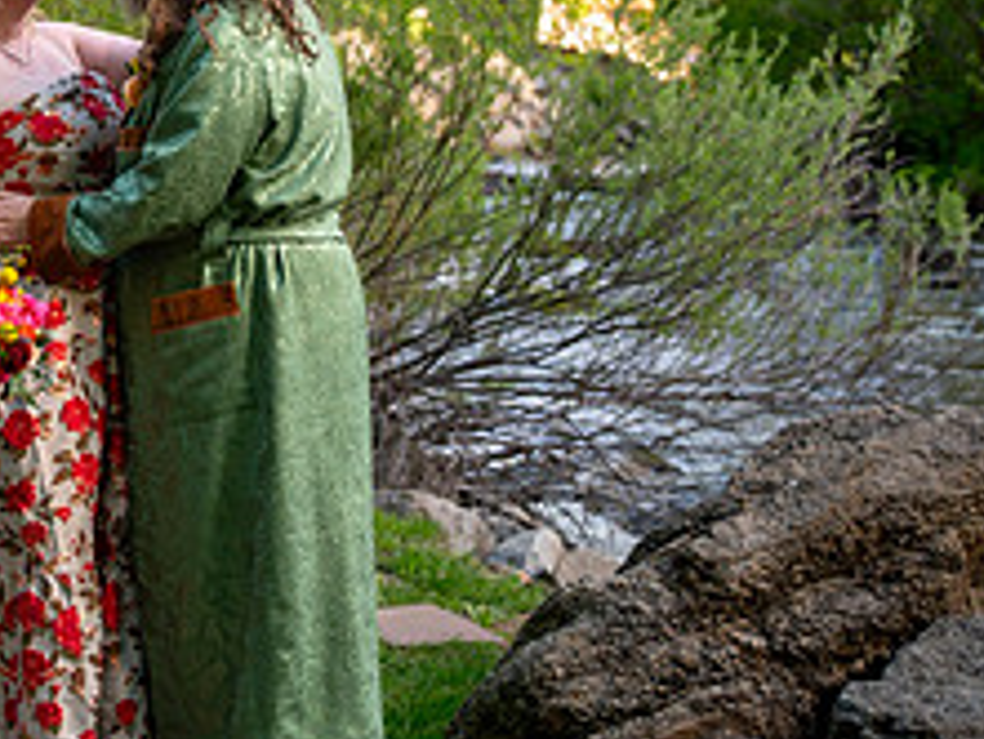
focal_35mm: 96
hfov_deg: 19.5
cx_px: -103
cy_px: 106
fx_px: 2730
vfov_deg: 15.3
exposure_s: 1/200
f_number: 2.8
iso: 160
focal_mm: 36
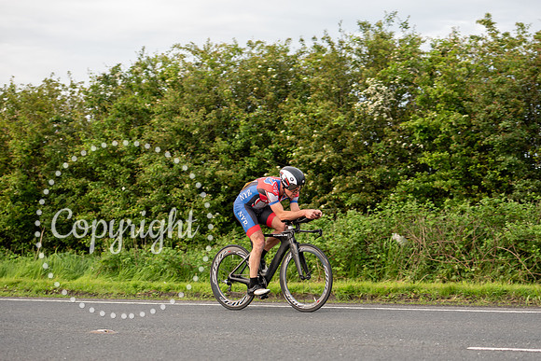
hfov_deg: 23.6
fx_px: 1294
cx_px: 283
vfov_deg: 15.9
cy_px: 220
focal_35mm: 86
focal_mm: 70
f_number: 3.2
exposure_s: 1/640
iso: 400
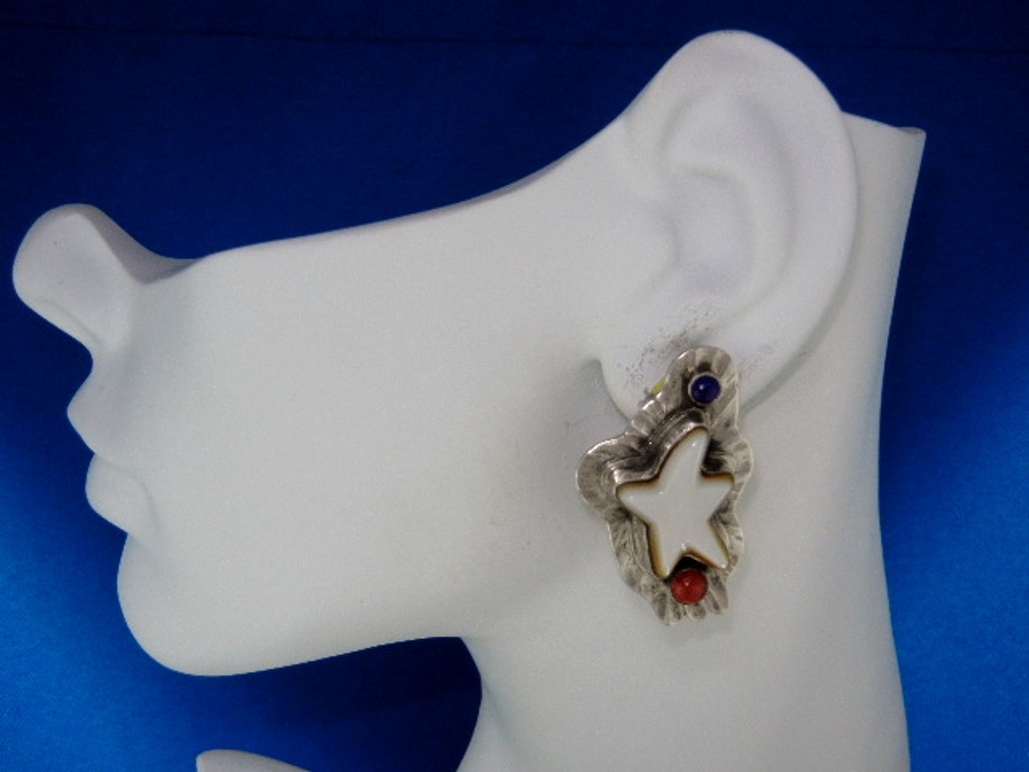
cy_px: 386
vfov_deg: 36.8
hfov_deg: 47.9
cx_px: 514
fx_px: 1159
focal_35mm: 39
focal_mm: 7.1
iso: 313
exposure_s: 1/30
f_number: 7.4
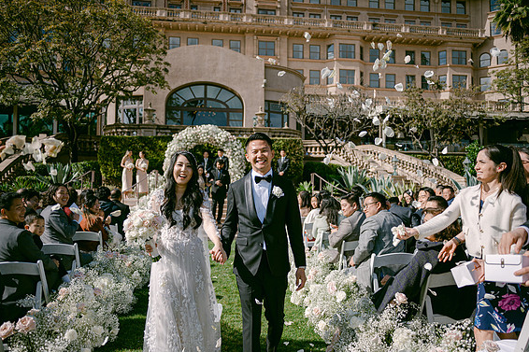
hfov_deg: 61.9
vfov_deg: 43.6
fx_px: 441
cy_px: 172
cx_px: 273
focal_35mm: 30
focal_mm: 28
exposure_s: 1/3200
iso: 100
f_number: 2.8
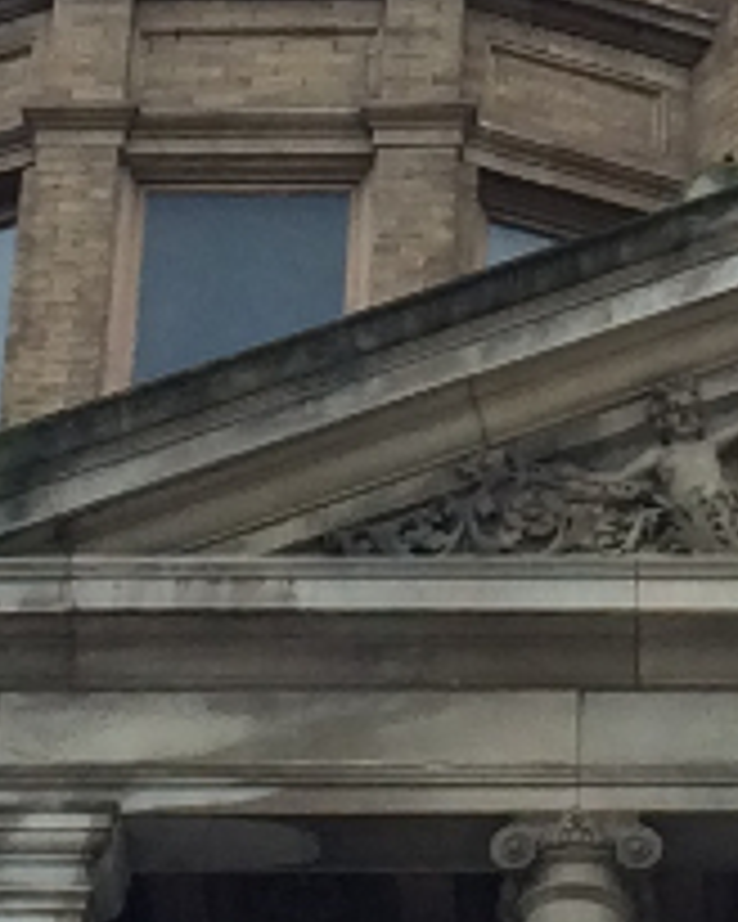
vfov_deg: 8.4
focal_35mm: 228
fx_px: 6225
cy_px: -234
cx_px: 806
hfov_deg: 6.8
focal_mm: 4.12
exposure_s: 1/672
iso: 32
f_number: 2.2
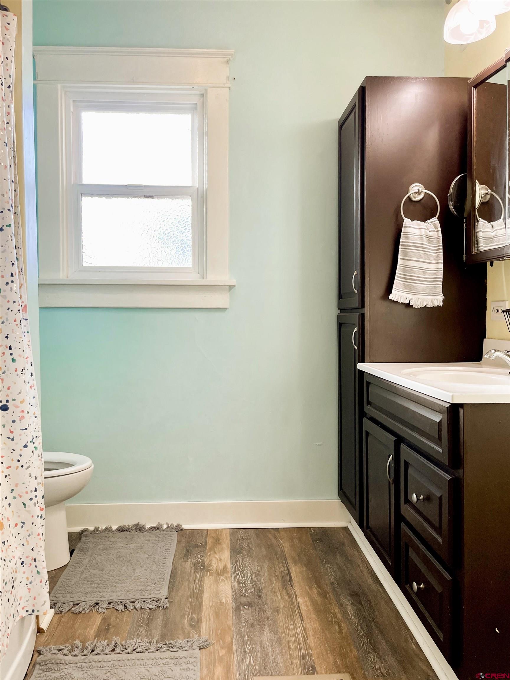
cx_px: 255
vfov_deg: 67.3
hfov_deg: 53.1
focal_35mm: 26
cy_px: 340
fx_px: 511
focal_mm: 4.2
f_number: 1.6
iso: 100
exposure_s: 1/120
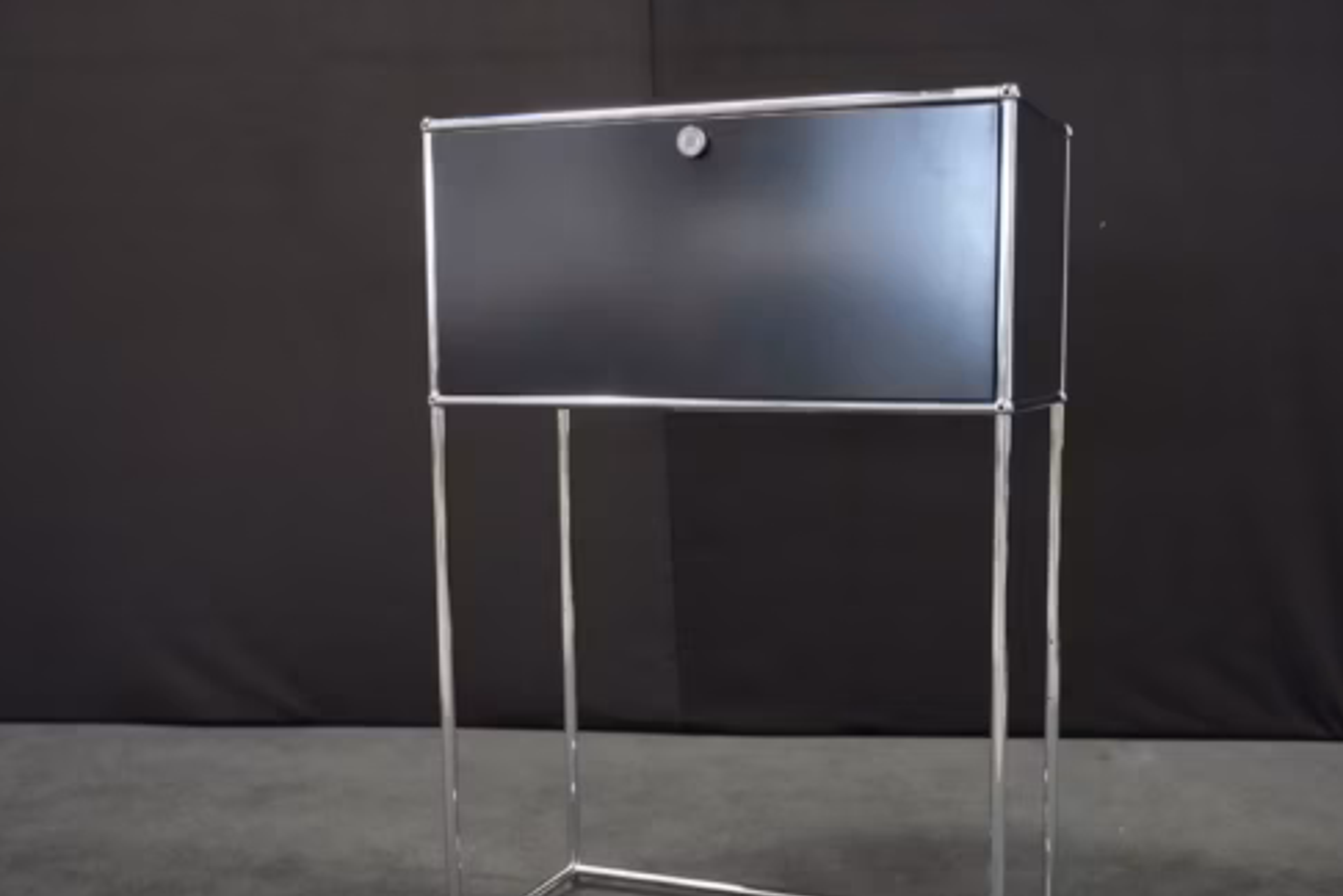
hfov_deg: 46.3
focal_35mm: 42
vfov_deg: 31.8
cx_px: 774
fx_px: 1567
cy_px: 539
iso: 12800
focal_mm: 34
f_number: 4
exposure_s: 1/80
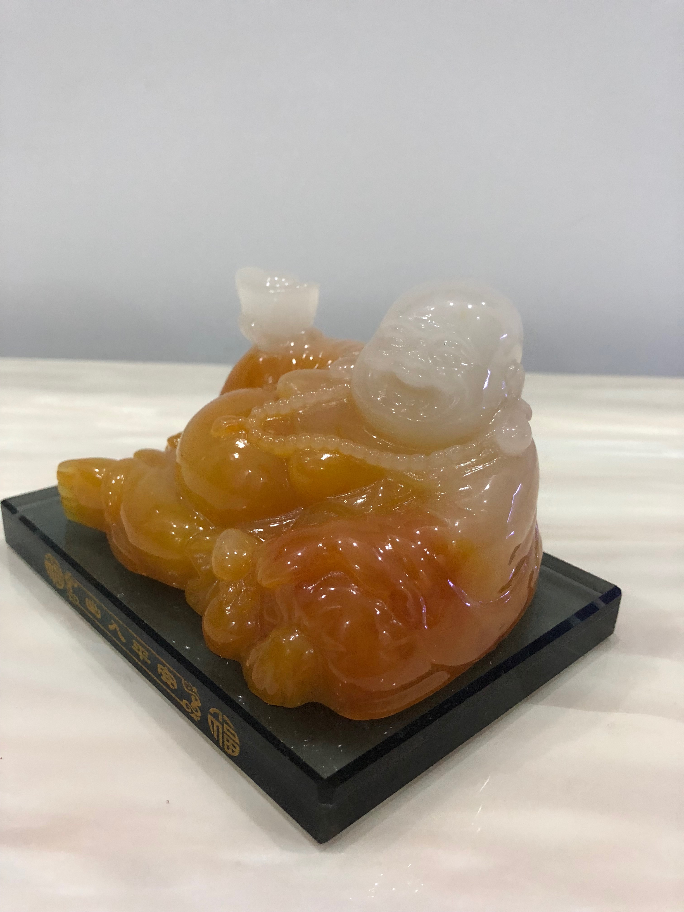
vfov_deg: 63.4
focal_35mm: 28
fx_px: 738
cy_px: 456
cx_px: 342
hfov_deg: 49.7
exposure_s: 1/14
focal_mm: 3.99
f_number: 1.8
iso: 100
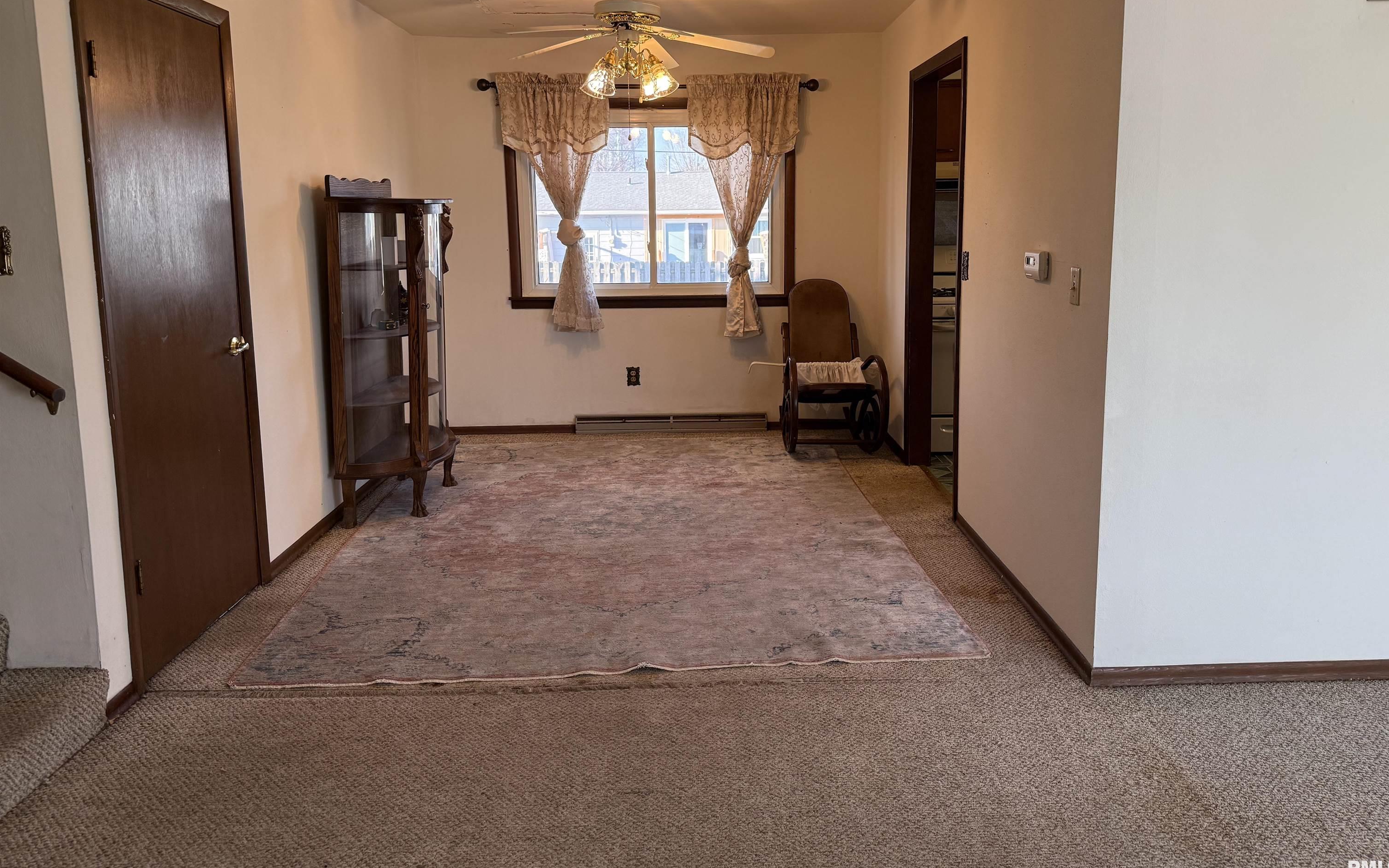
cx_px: 709
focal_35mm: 26
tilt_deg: -7.3
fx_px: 984
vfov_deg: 47.4
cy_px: 352
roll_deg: +0.3
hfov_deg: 70.4
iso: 200
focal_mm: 6.76
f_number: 1.78
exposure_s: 1/198
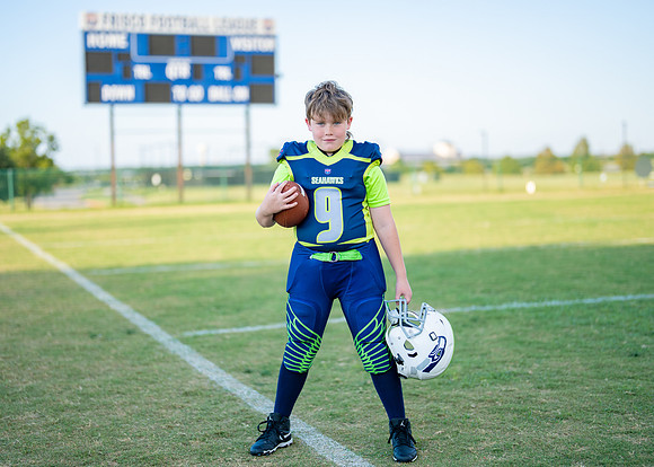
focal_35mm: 59
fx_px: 1099
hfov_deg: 33.1
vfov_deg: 24.0
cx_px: 315
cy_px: 233
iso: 100
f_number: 1.2
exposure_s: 1/2000
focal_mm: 50
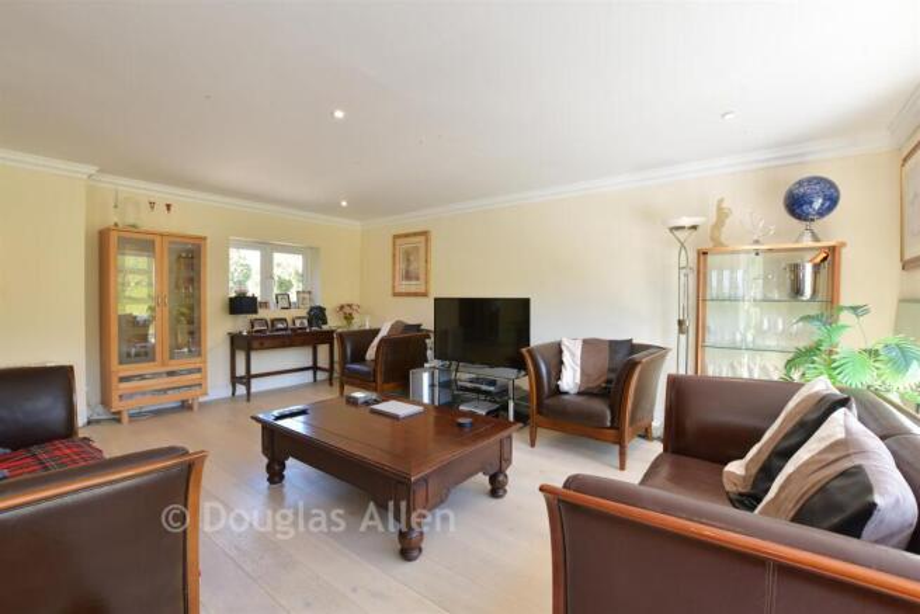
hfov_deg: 100.4
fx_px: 383
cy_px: 307
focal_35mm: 15
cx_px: 460
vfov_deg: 77.4
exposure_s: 1/13
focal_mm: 10
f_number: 8
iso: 160
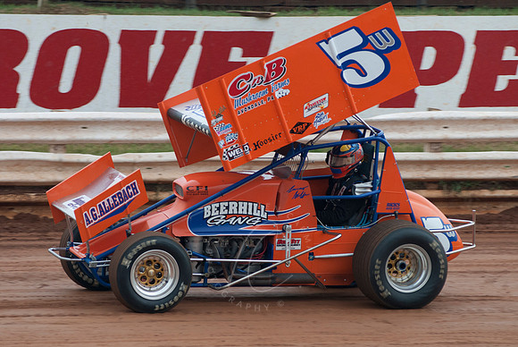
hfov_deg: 9.5
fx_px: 3133
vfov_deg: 6.3
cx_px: 259
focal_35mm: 218
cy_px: 174
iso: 400
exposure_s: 1/320
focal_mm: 145
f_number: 4
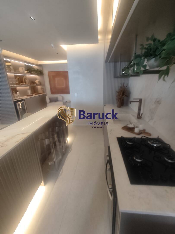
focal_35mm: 15
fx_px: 101
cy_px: 117
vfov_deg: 98.2
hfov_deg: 81.7
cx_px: 88
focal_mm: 1.6
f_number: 2.2
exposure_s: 1/30
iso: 111
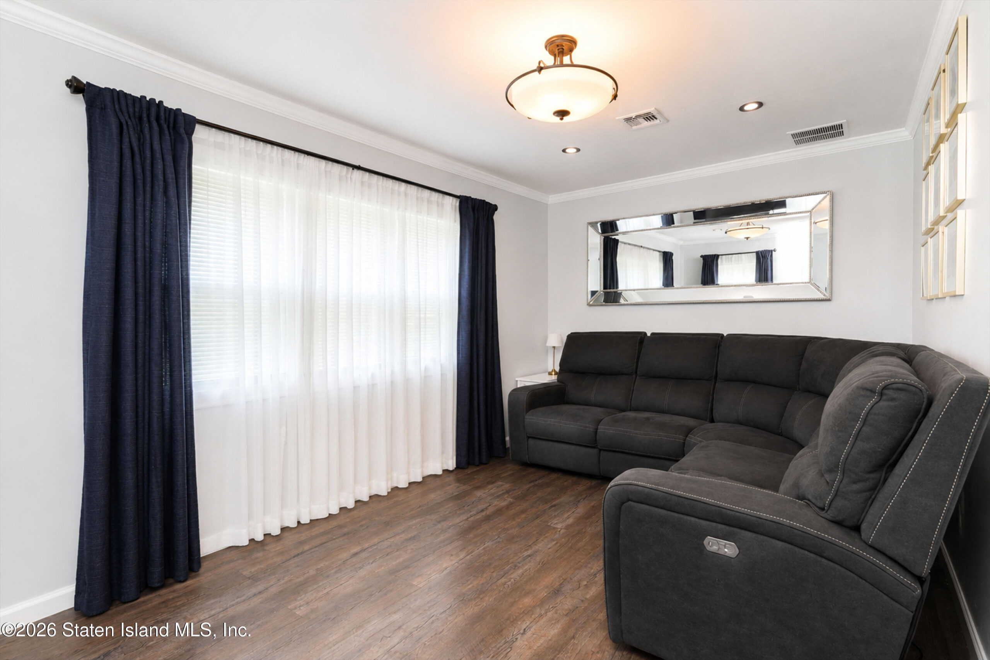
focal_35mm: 16
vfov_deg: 73.8
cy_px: 330
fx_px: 440
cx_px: 495
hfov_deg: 96.7
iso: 64
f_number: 4.5
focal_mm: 16
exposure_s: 1/40
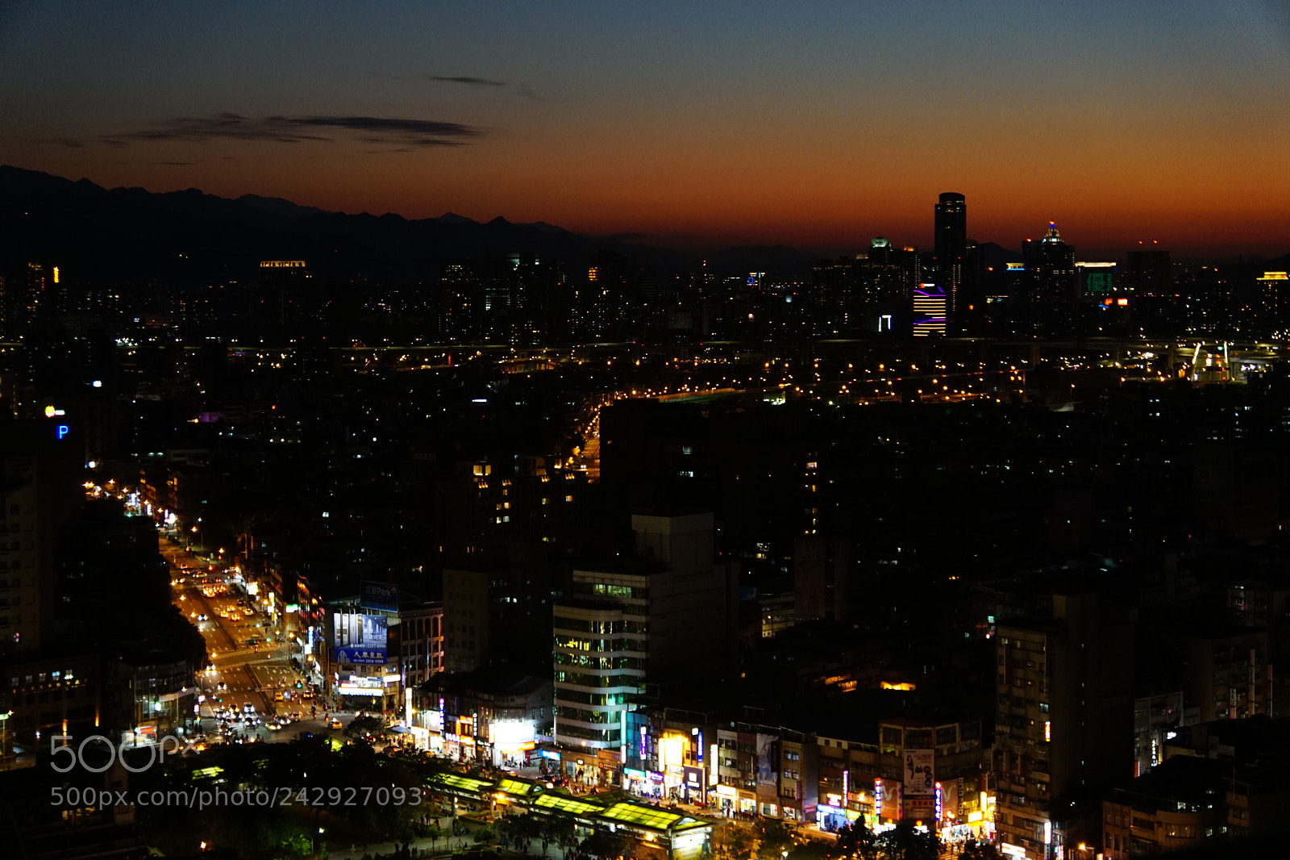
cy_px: 430
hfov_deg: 27.0
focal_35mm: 75
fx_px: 2687
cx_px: 645
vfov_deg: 18.2
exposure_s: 1/20
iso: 800
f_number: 2.8
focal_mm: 50
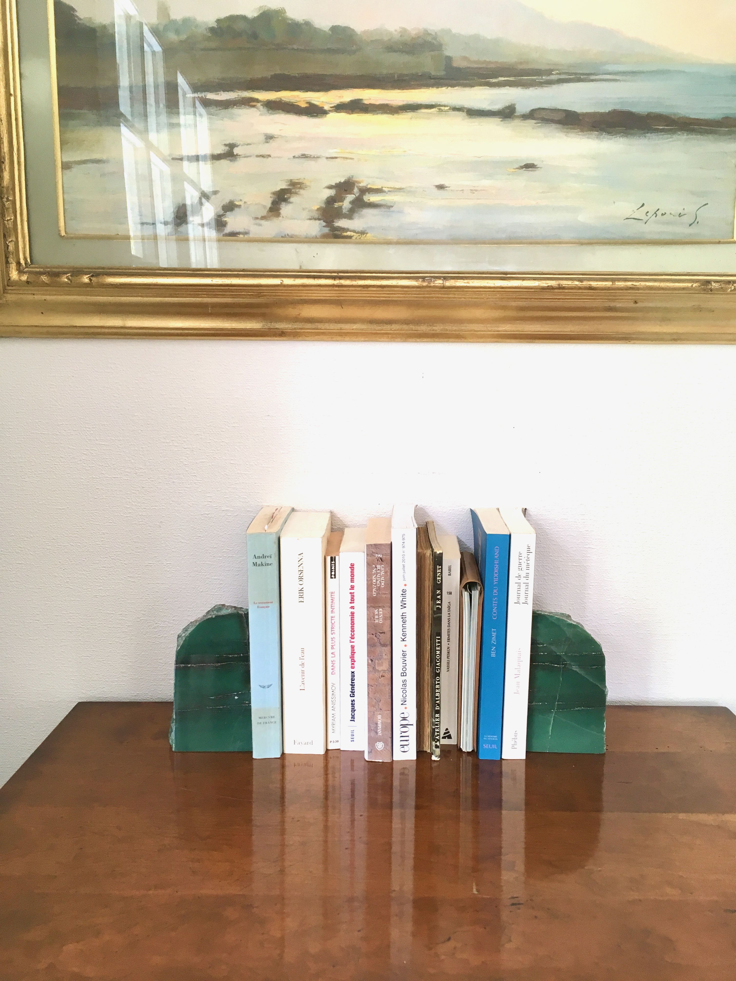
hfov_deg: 48.2
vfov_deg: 61.7
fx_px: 822
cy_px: 490
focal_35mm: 29
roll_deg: -0.2
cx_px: 368
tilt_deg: -10.3
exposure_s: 1/33
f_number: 2.2
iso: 64
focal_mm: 4.15
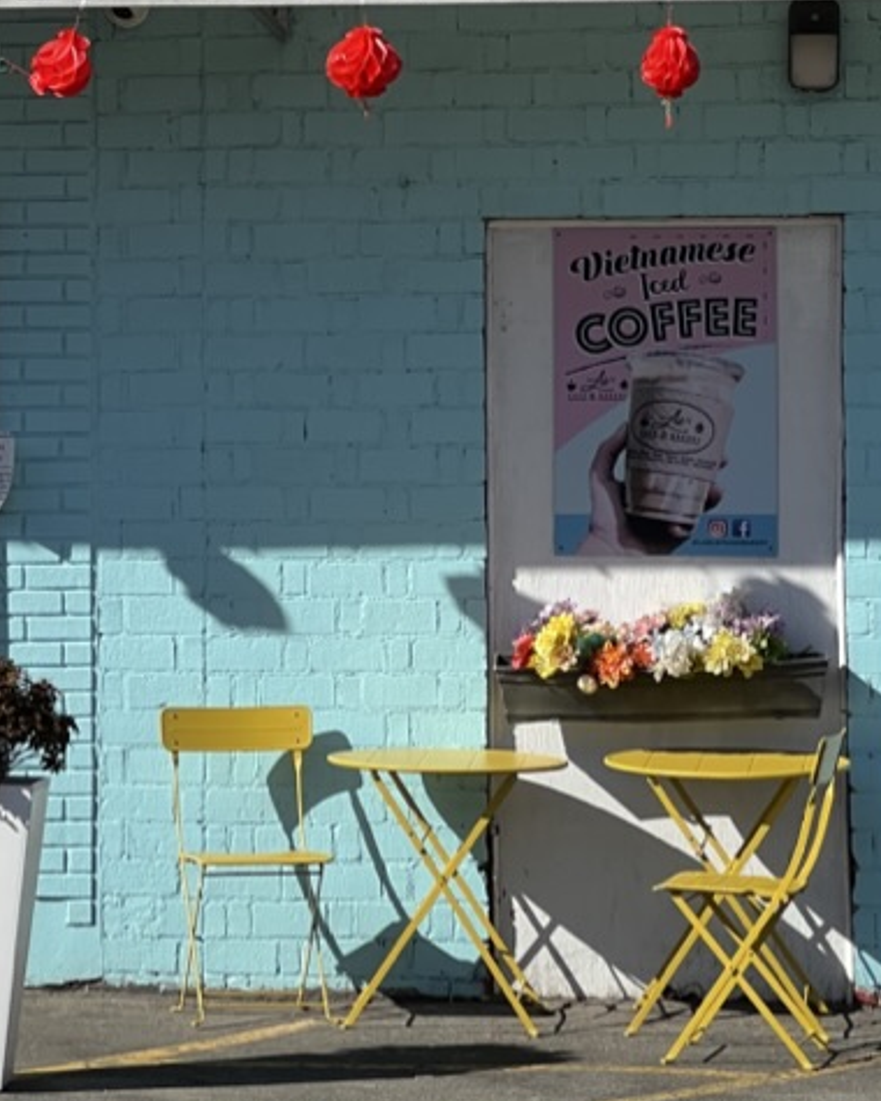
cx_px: -81
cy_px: 247
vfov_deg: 11.9
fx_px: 5280
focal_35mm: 162
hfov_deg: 9.4
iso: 32
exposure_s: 1/1064
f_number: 2.8
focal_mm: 9
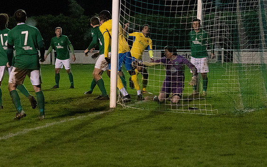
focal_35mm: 145
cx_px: 99
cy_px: 65
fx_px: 1055
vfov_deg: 9.0
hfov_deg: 14.4
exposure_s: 1/640
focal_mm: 70
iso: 5000
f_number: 2.8
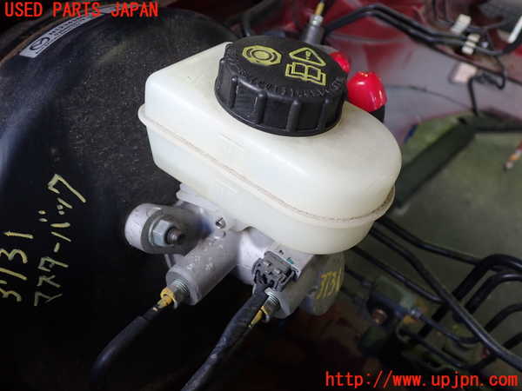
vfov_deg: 46.8
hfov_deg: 60.0
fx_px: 452
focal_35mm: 30
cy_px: 196
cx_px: 261
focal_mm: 5.4
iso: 200
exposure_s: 1/40
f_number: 2.3
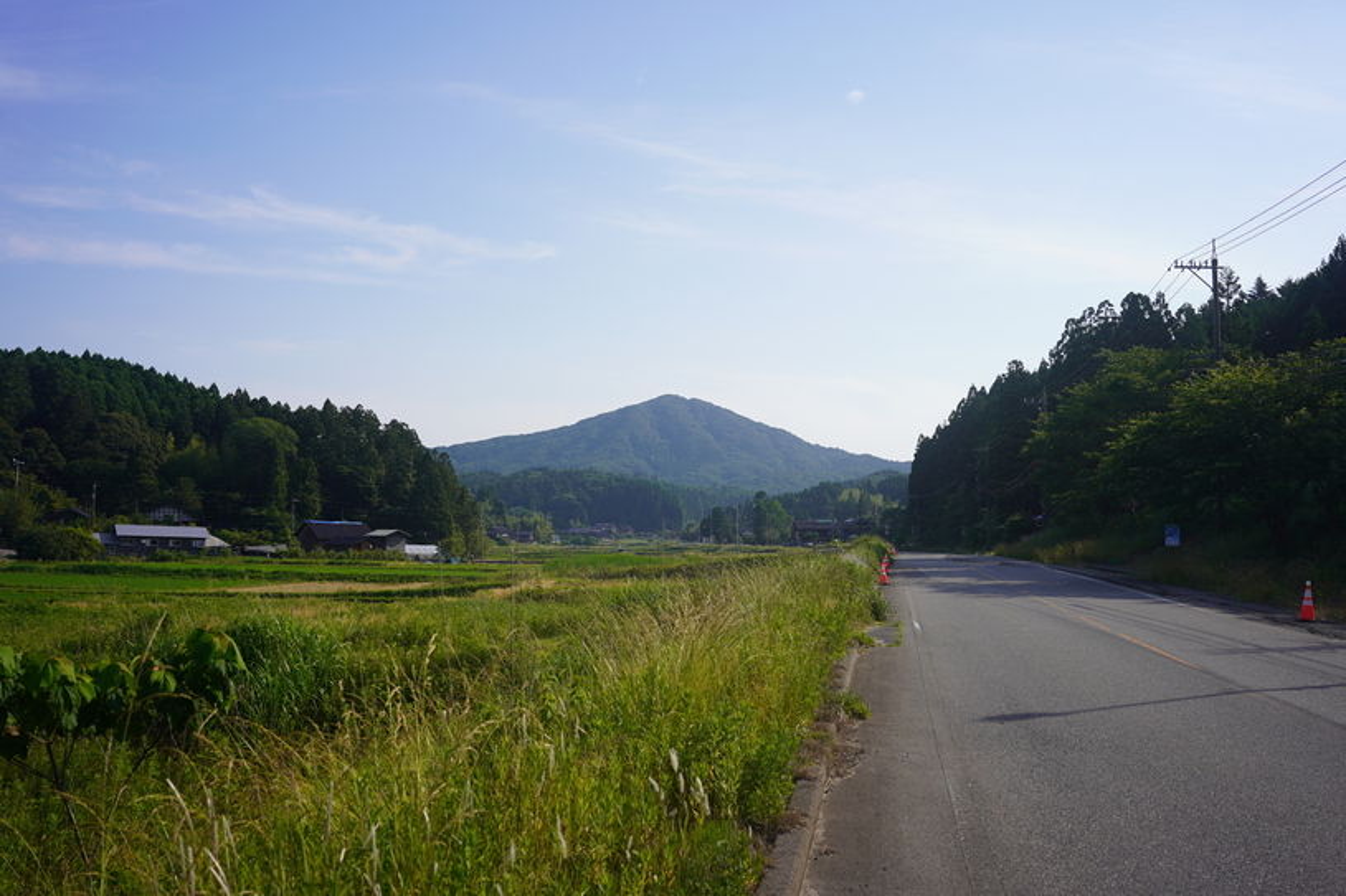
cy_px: 448
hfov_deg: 54.4
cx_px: 673
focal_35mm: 35
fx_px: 1308
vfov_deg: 37.8
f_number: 5.6
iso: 100
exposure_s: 1/640
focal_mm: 35
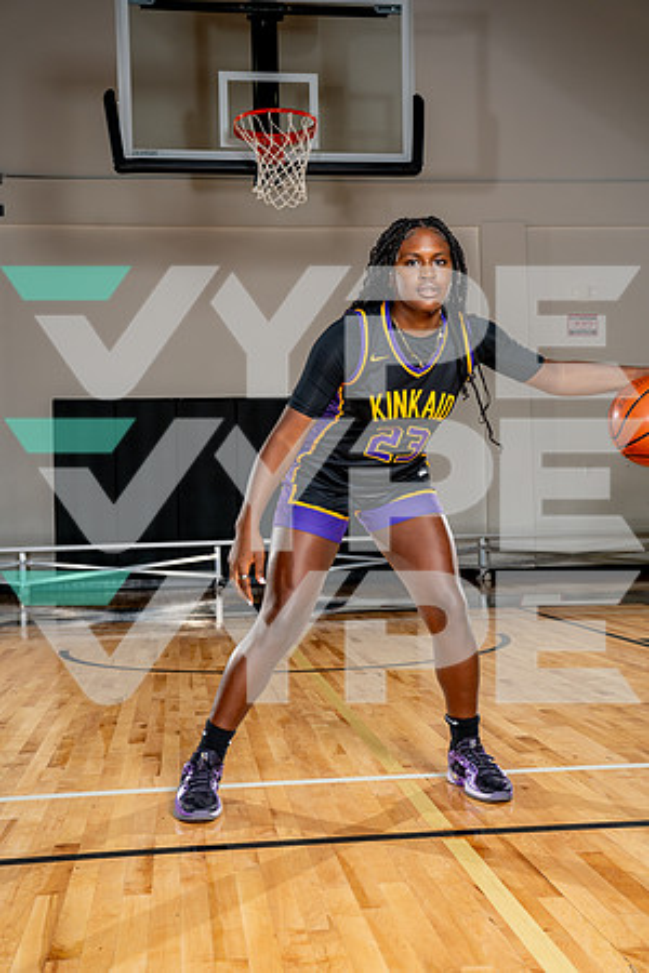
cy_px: 486
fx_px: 1190
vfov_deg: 44.5
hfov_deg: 30.5
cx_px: 324
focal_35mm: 44
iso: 200
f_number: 5.6
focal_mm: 44
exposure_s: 1/250
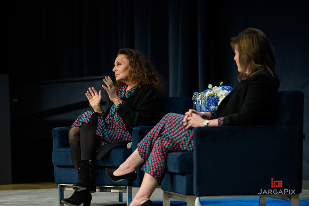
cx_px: 154
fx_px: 1288
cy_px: 103
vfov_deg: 9.2
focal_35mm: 150
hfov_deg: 13.7
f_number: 3.2
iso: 1000
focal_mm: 150
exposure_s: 1/200
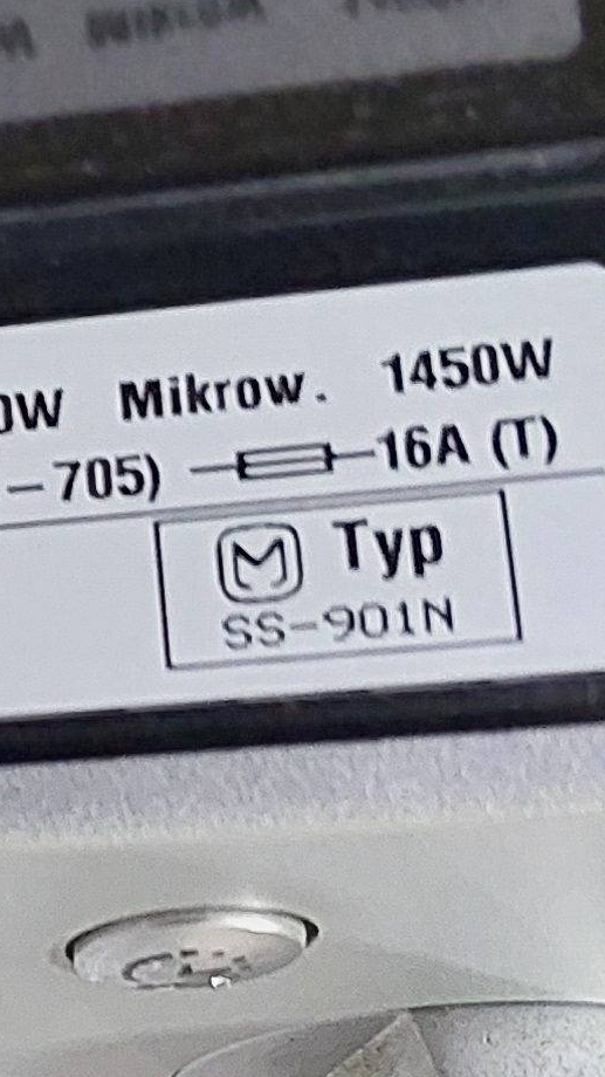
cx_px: -1109
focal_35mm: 109
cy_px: 953
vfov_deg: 19.3
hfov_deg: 9.2
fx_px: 3111
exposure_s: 1/50
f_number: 1.8
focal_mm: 5.06
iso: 500
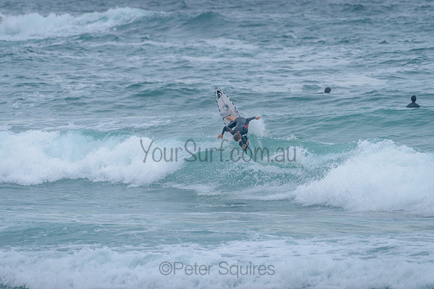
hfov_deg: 3.4
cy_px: 112
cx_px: 218
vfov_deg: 2.2
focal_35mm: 613
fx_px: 7389
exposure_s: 1/1250
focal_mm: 500
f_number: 5.6
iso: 640
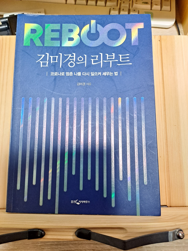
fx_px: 181
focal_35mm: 25
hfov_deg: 54.9
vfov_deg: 69.4
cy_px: 126
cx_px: 94
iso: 250
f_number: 2
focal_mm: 4.6
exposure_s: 1/40
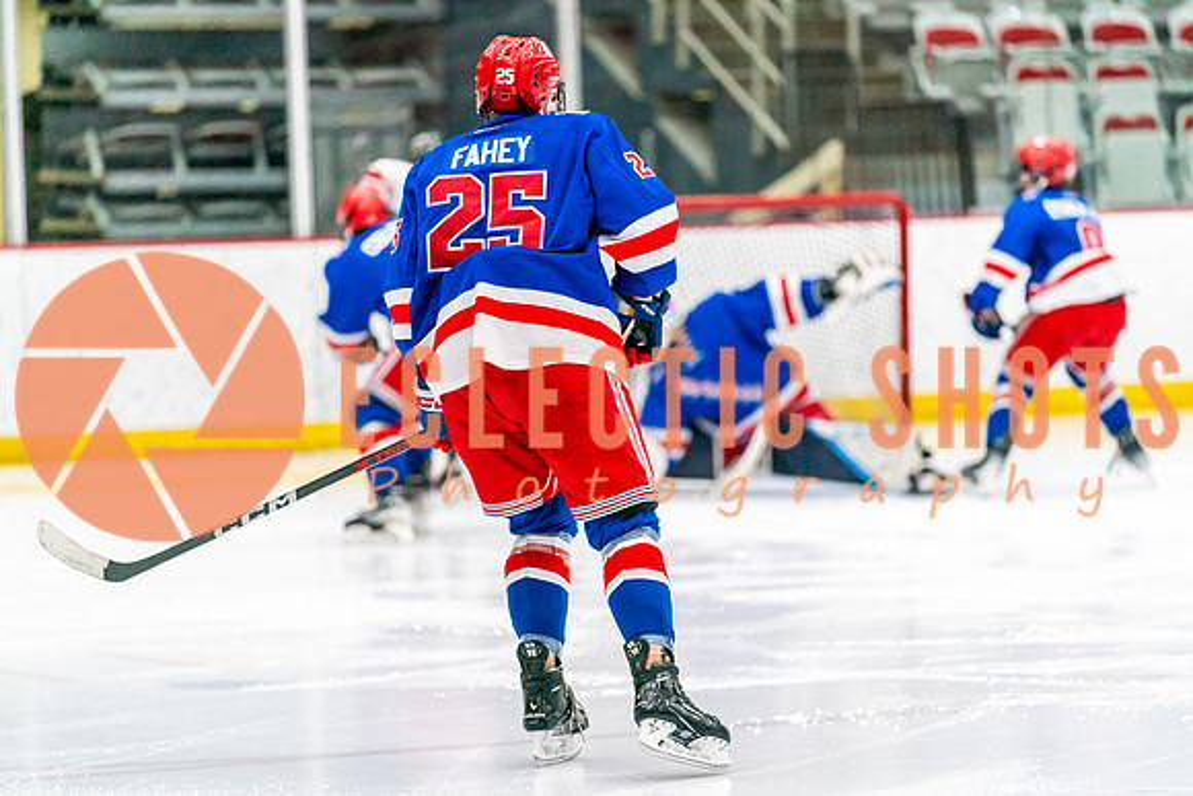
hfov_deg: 10.3
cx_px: 596
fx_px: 6629
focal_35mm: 200
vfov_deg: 6.9
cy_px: 398
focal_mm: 200
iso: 3200
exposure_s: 1/1250
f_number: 2.8
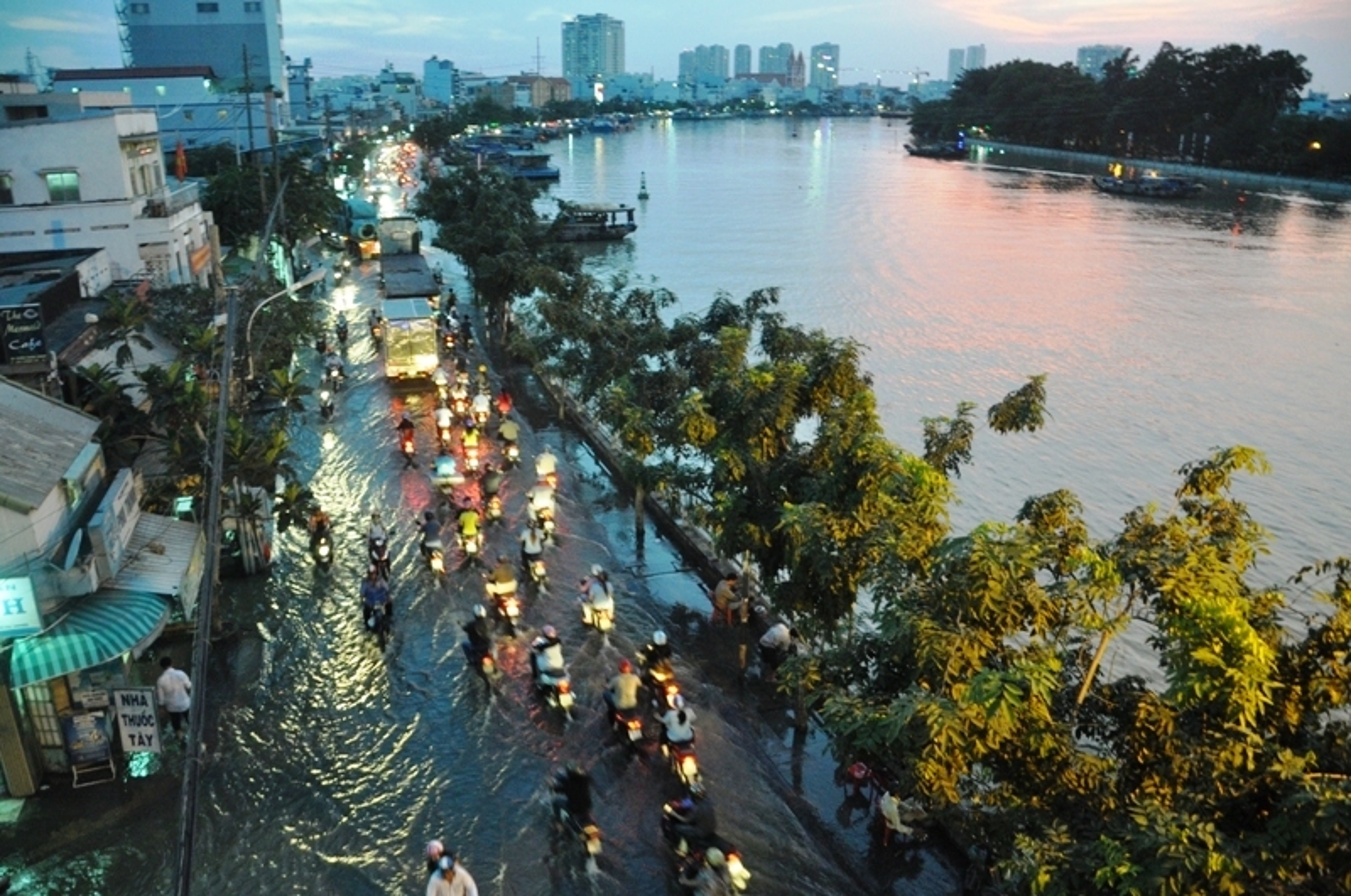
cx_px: 676
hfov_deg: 33.4
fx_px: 2248
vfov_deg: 22.6
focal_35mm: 60
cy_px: 448
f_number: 4.5
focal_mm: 40
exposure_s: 1/20
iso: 1600
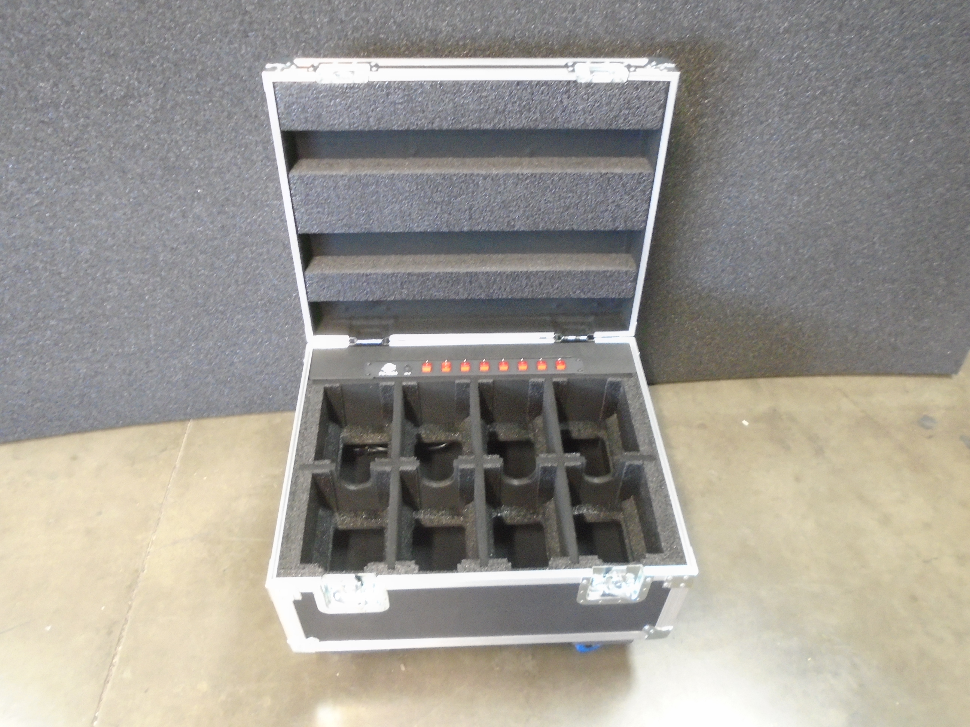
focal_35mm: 26
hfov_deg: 67.3
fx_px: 729
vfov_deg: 53.1
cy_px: 364
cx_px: 485
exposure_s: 1/4
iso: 500
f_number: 3.2
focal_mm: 4.6
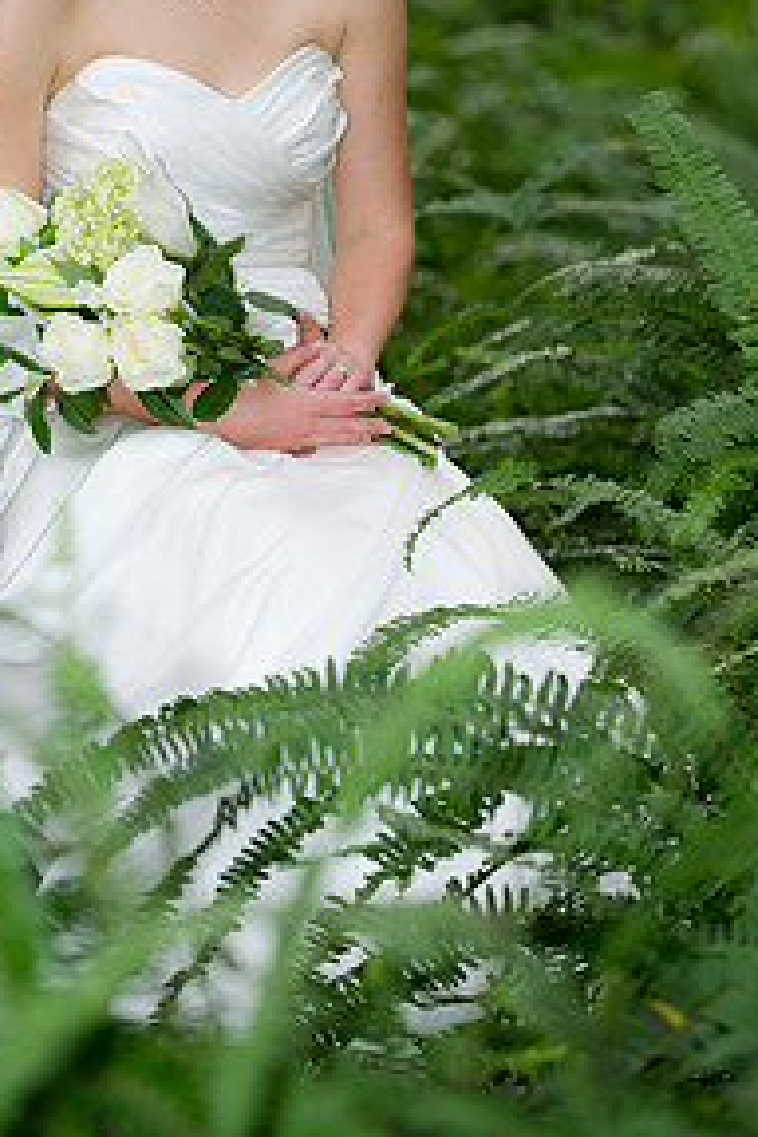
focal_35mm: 181
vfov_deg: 11.3
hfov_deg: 7.6
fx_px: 5716
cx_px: 278
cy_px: 308
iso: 400
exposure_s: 1/200
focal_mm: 116
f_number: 2.8
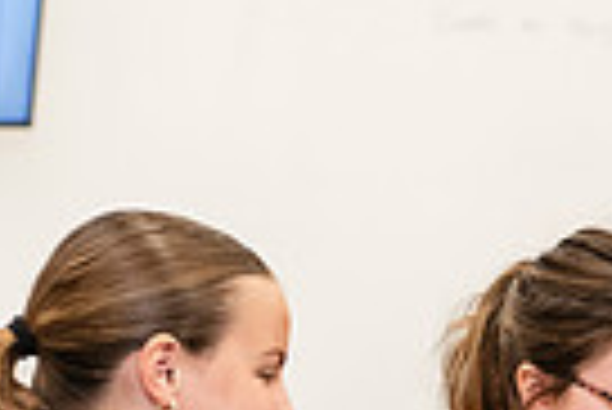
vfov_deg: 5.5
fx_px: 4220
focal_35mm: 248
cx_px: 351
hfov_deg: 8.3
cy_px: 421
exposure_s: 1/200
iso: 1250
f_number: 3.2
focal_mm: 58
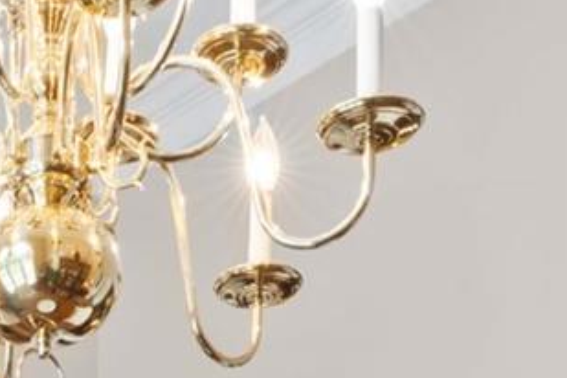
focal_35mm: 106
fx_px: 1669
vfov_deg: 9.9
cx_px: -81
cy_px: 1120
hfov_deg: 18.4
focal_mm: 16
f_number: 8
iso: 100
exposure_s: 1/1.67
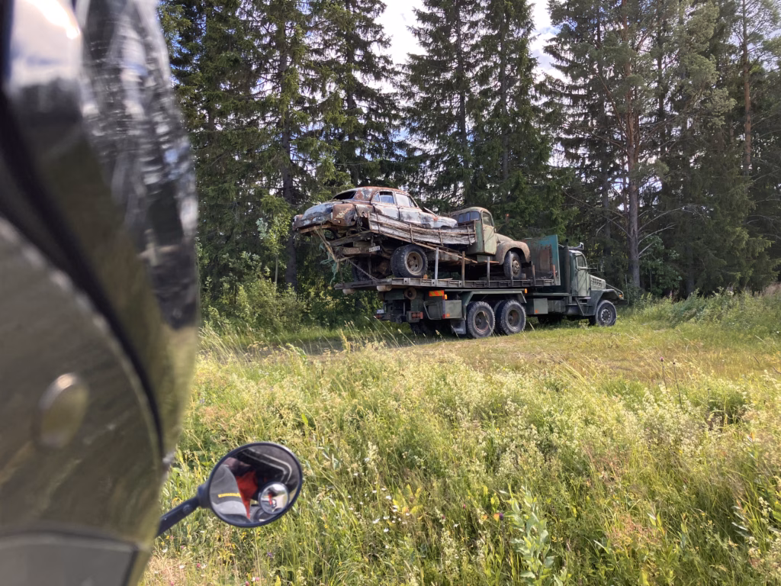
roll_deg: +1.0
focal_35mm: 28
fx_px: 632
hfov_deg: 63.4
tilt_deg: +0.4
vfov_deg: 49.7
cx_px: 390
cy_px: 293
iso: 32
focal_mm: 3.99
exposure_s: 1/328
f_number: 1.8
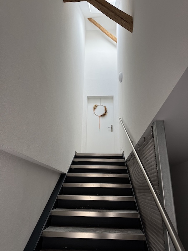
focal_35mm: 24
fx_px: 174
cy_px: 126
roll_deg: -0.3
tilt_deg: +19.9
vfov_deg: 71.6
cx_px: 94
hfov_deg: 56.8
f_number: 1.78
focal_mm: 6.76
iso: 160
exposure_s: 1/121
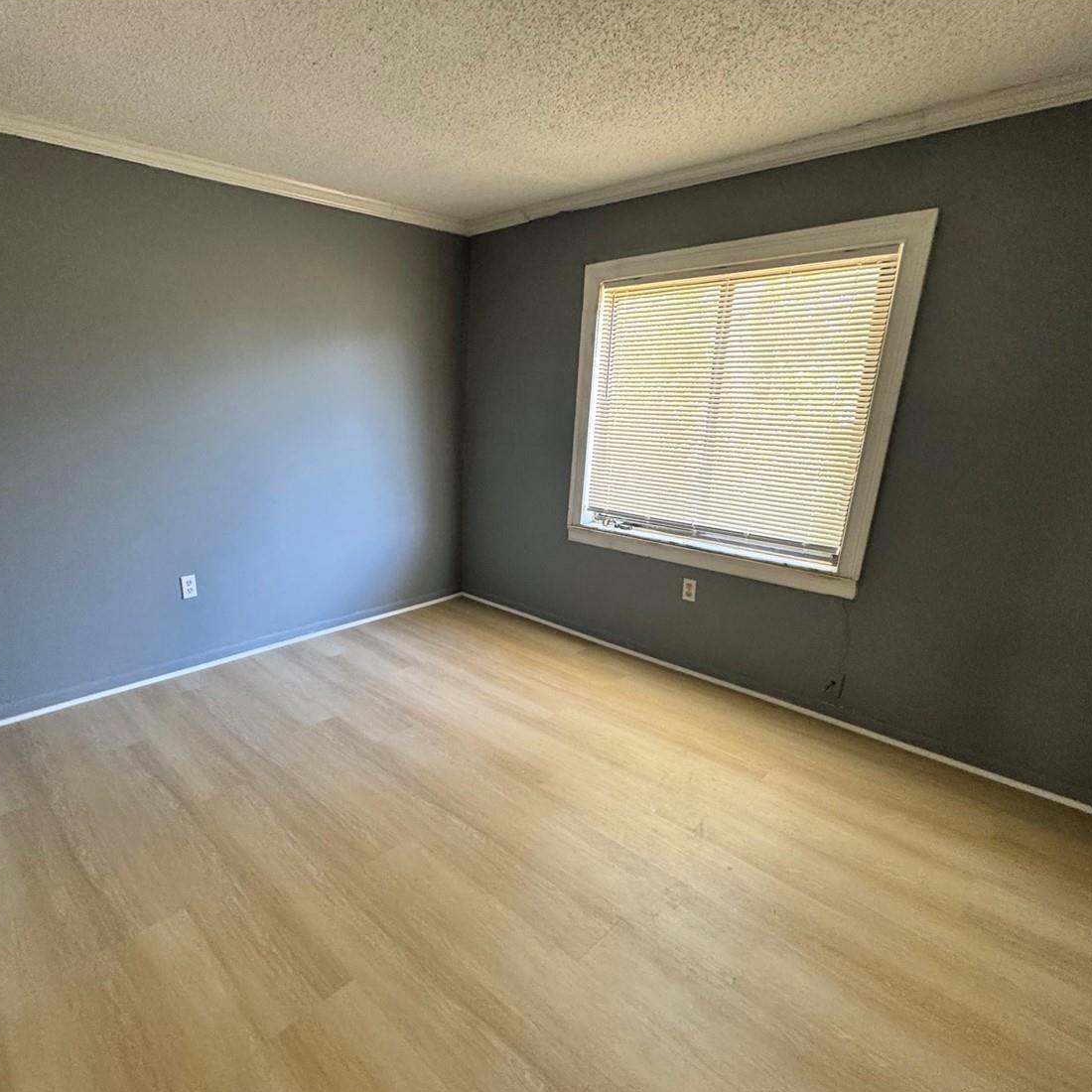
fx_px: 642
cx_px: 461
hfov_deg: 80.1
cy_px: 586
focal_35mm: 18
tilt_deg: -19.7
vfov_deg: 80.6
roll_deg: -1.2
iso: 400
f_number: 2.2
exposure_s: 1/60
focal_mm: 2.22
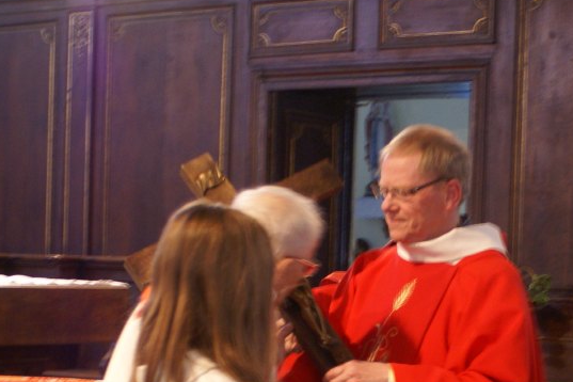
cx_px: 388
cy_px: 395
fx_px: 1496
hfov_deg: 21.6
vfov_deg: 14.3
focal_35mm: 94
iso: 400
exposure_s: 1/5
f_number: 3.5
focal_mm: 28
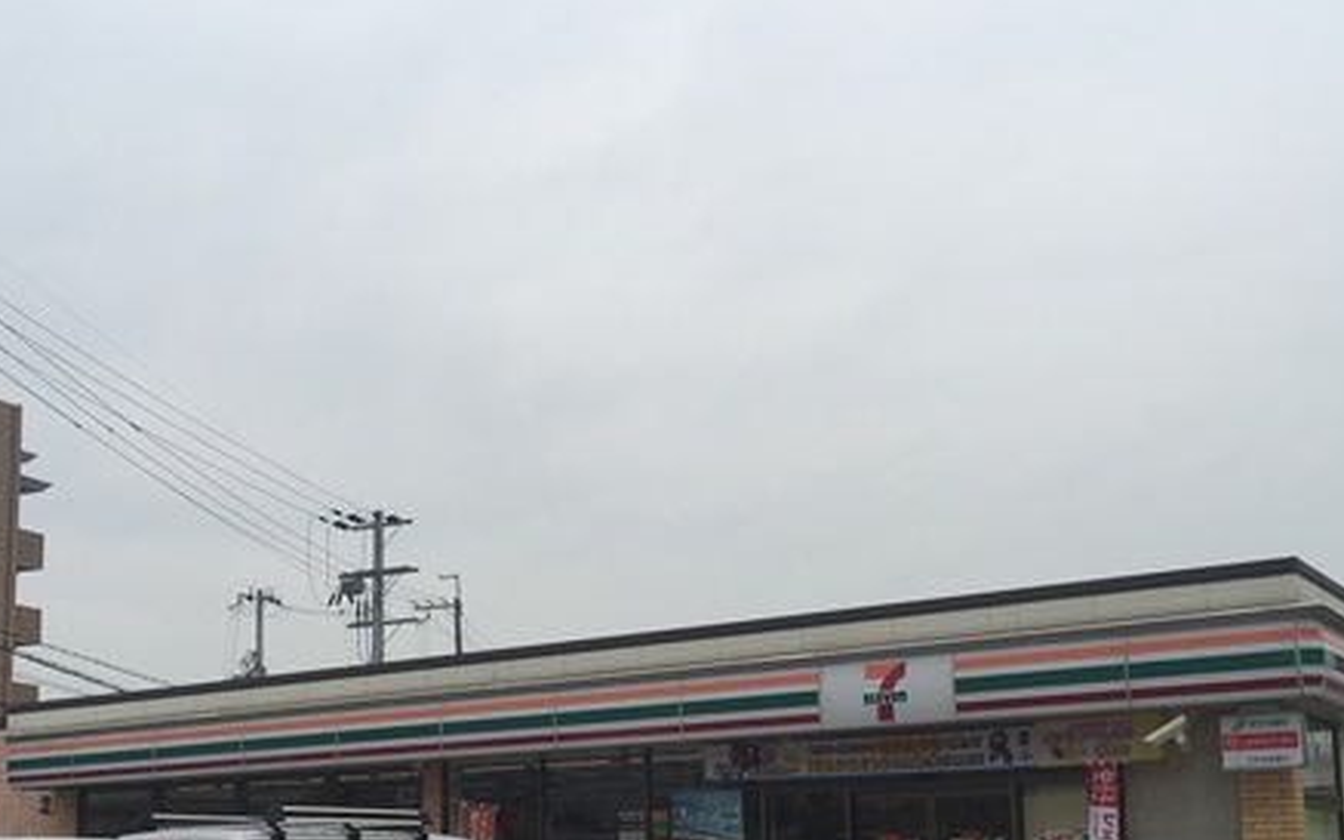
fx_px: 1648
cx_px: 590
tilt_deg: +8.3
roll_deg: -0.4
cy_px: 674
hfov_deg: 44.3
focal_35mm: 45
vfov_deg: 28.0
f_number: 2.2
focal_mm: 4.15
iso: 32
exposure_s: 1/2326
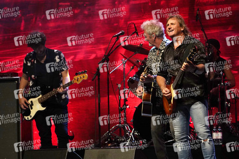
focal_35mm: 200
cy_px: 80
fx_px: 1327
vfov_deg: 6.9
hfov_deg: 10.3
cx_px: 120
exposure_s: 1/160
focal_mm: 200
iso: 3200
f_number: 6.3
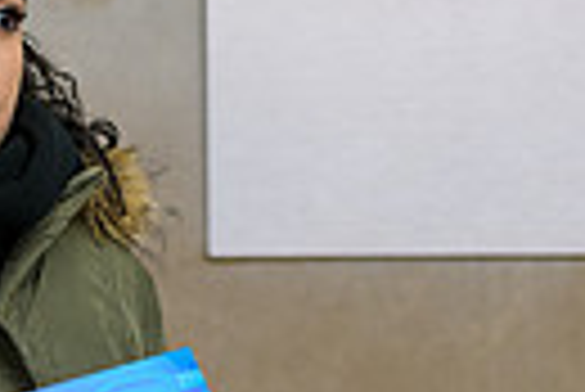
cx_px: 243
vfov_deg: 4.4
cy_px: 151
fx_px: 5076
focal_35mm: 312
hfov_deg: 6.6
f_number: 3.2
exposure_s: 1/125
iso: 200
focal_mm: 70
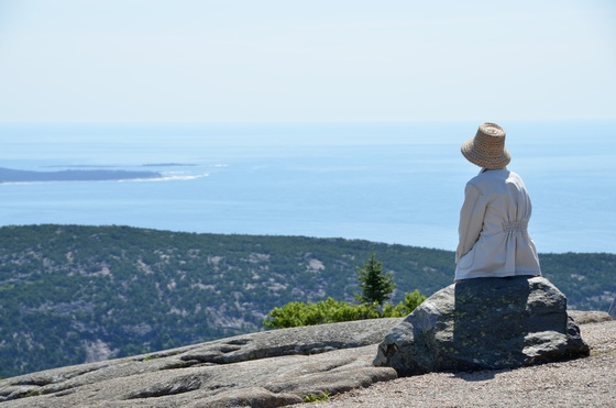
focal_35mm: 123
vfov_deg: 11.1
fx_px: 2100
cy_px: 204
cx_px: 308
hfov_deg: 16.7
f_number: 9
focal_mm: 82
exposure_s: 1/320
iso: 100
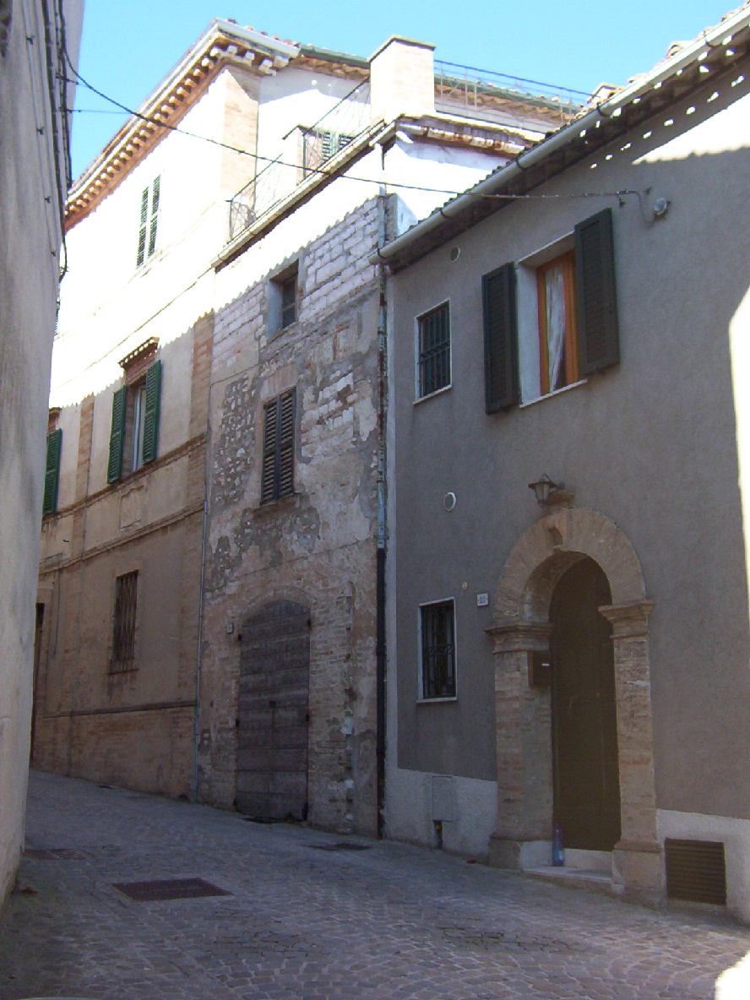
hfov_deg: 39.7
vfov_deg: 51.4
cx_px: 375
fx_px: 1040
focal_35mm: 36
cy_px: 500
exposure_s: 1/558
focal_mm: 5.54
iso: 100
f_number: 2.76
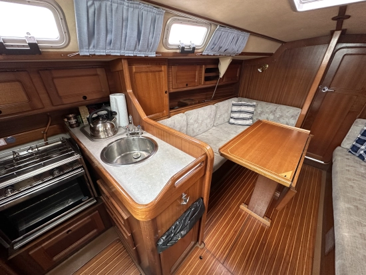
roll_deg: +1.2
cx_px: 183
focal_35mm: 14
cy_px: 138
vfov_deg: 85.7
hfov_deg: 102.0
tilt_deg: -24.4
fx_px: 148
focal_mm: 2.22
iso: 200
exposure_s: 1/99
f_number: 2.2
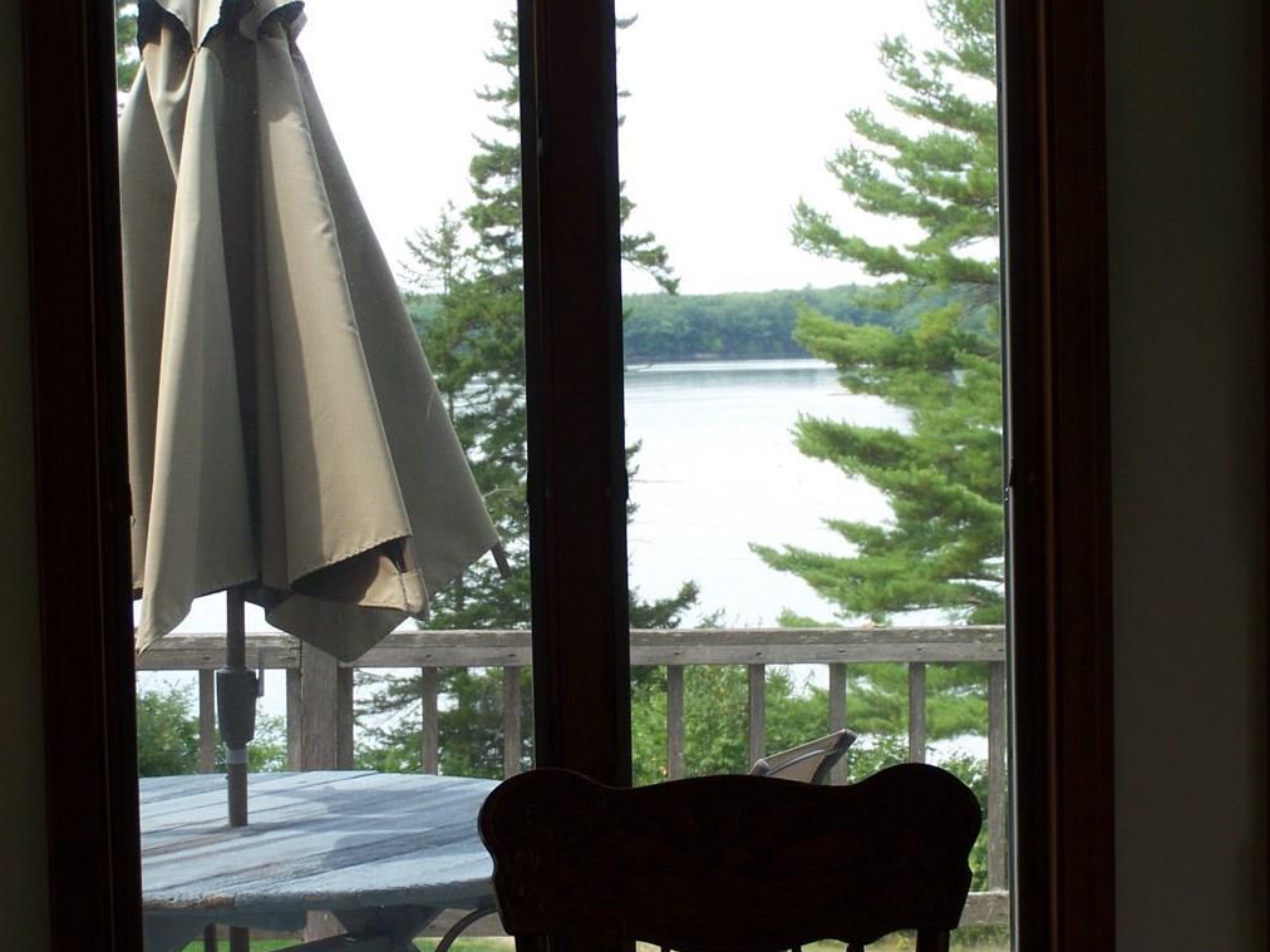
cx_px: 636
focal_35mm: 83
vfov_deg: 17.8
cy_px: 474
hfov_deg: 23.6
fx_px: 3045
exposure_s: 1/160
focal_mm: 13.7
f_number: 3.2
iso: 80
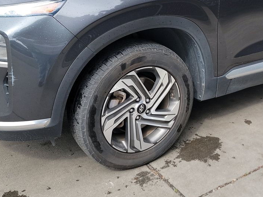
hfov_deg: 35.3
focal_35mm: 54
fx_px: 410
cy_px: 25
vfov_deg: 26.3
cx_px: 167
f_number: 1.8
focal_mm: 6.7
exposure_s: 1/169
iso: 50
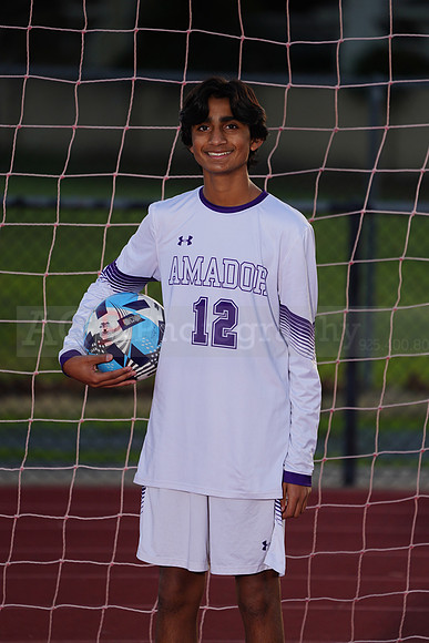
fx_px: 6341
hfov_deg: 3.9
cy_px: 322
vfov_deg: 5.8
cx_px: 214
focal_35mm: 355
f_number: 5.6
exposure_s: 1/250
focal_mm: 355
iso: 200
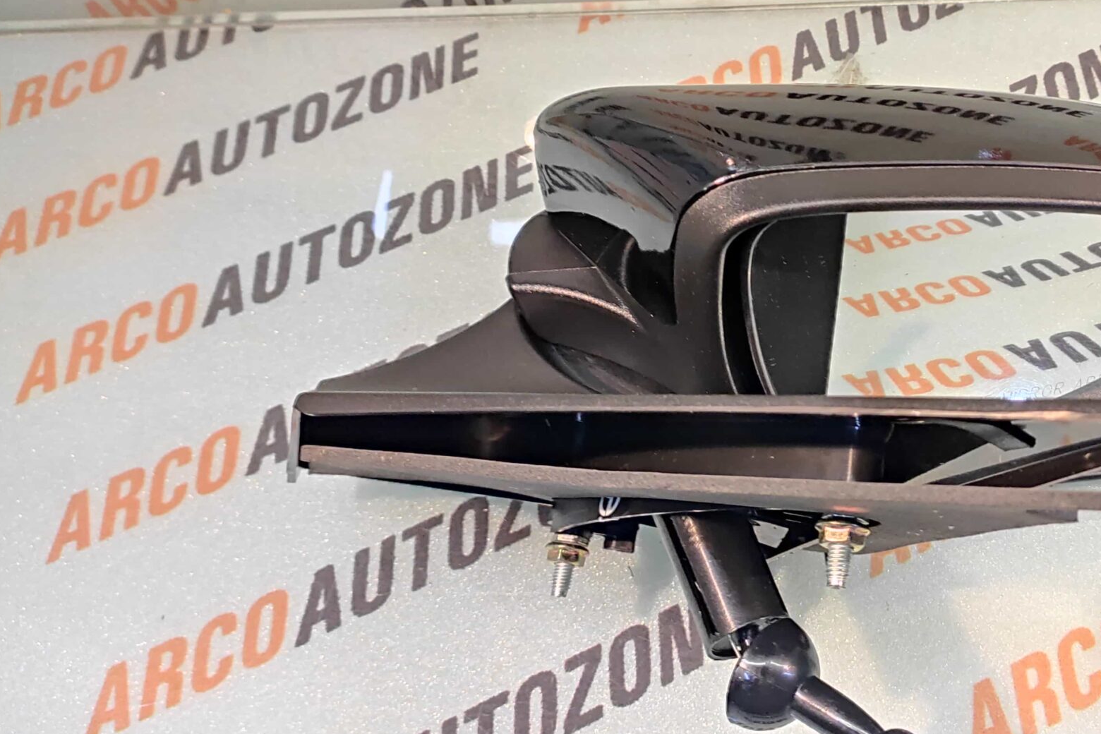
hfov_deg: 60.1
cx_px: 829
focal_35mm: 29
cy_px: 319
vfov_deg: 44.9
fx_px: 887
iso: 1317
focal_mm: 4.74
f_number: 1.79
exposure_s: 1/33
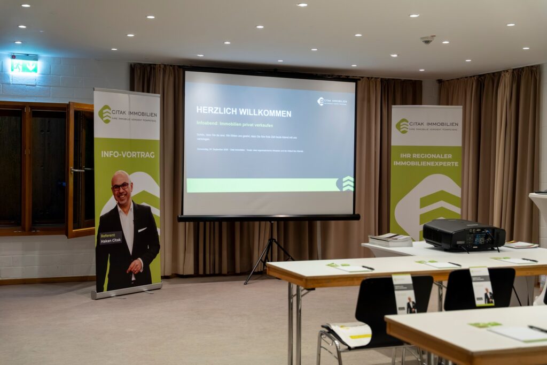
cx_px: 274
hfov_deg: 42.3
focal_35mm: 46
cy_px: 182
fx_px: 706
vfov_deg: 28.9
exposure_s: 1/250
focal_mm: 46.5
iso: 800
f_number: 3.5
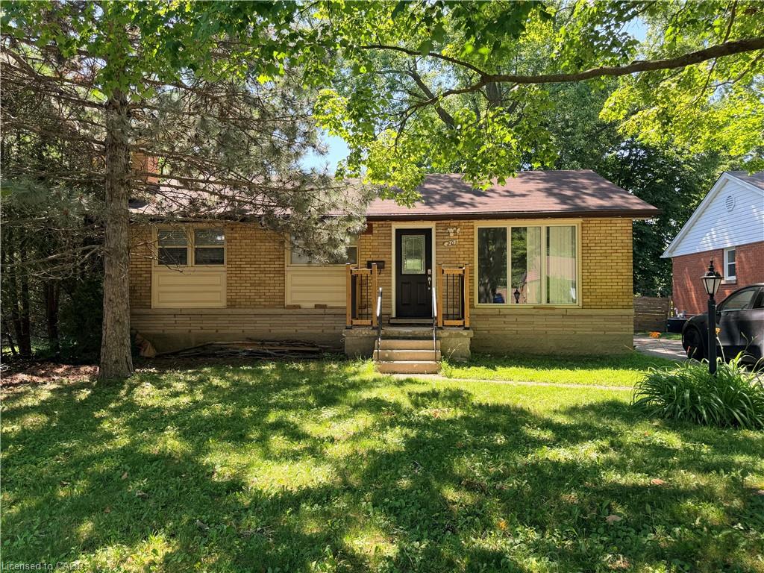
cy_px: 286
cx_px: 382
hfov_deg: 71.6
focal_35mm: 24
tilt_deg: +1.3
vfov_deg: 56.8
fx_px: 530
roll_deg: +0.0
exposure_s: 1/671
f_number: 1.78
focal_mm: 6.76
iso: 100
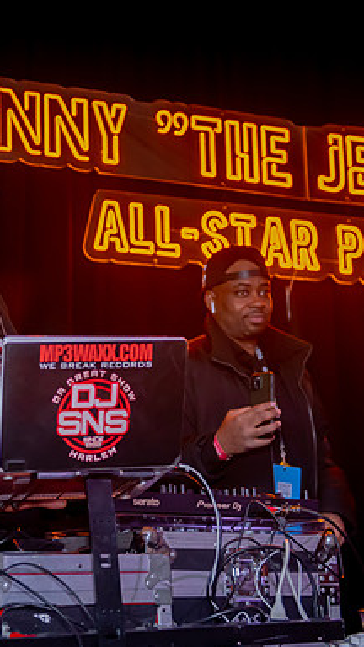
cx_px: 58
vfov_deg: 24.7
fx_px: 1476
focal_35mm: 86
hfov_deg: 14.0
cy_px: 262
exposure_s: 1/500
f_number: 2.8
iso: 3200
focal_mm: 44
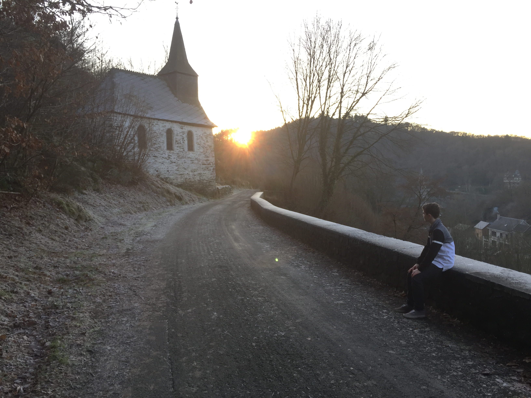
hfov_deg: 61.7
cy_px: 199
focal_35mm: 29
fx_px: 445
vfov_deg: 48.2
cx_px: 266
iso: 32
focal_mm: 4.15
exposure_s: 1/110
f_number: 2.2
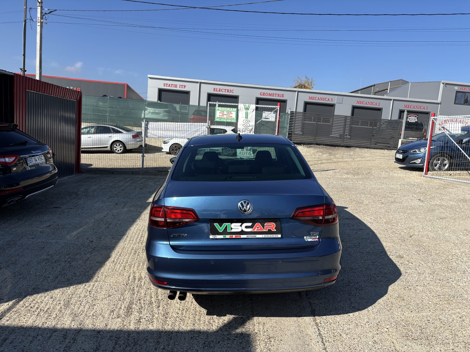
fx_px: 353
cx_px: 235
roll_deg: -5.2
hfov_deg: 67.3
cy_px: 176
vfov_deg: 53.1
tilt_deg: -7.0
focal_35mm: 26
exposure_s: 1/3205
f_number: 1.6
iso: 50
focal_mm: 5.96
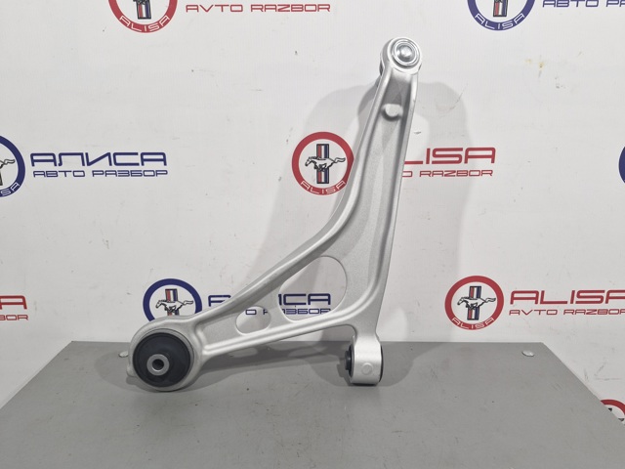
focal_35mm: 23
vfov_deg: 58.9
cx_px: 312
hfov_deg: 73.9
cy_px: 234
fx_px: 415
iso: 200
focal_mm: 5.54
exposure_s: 1/100
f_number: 1.8
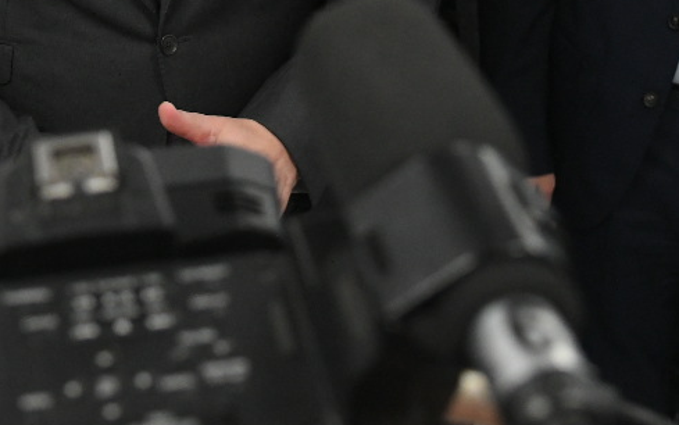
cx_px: 190
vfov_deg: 15.3
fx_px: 1499
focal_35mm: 81
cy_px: -138
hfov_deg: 25.3
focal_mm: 24
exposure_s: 1/320
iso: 3200
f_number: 4
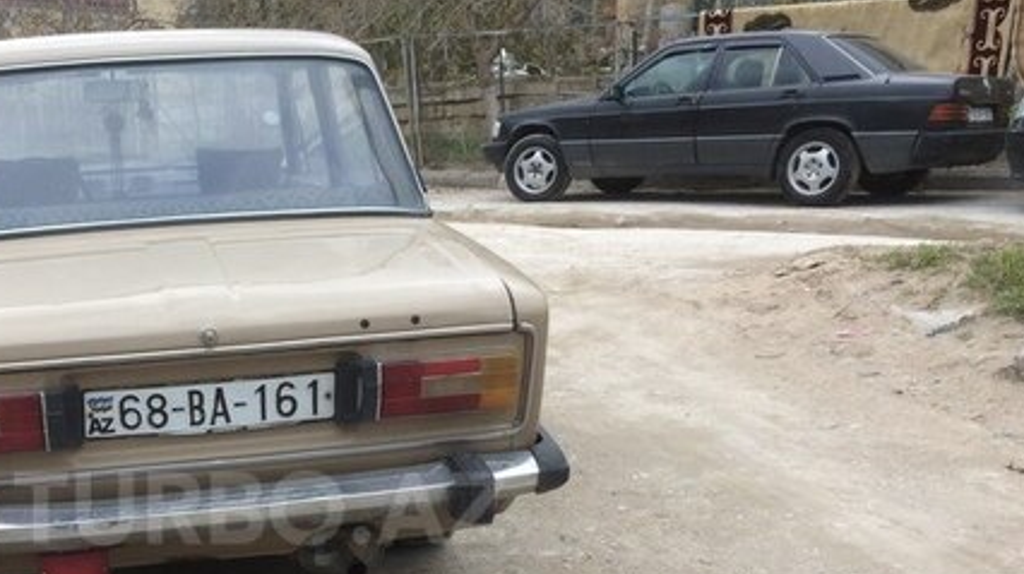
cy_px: 508
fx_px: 1330
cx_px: 260
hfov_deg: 40.9
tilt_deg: -16.4
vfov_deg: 23.8
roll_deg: +2.5
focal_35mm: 49
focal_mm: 4.15
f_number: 2.2
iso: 40
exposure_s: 1/100
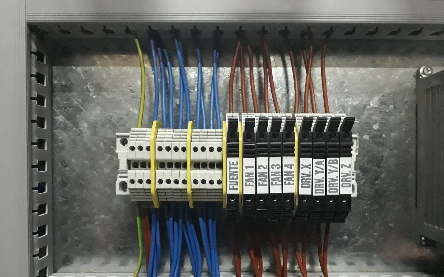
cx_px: 220
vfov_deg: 43.0
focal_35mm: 29
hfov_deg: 64.6
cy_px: 162
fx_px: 351
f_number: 1.9
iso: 640
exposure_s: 1/17
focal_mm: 3.6
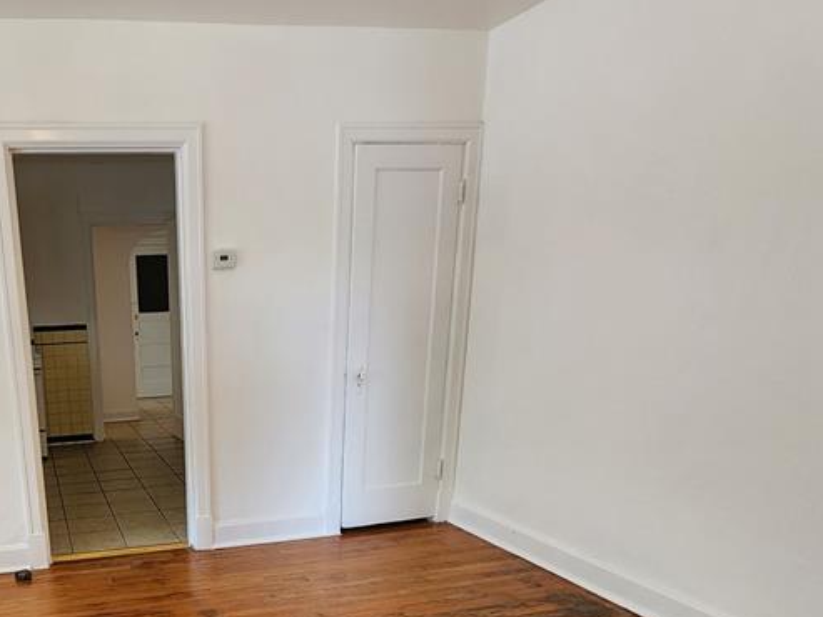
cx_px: 157
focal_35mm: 27
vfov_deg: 47.6
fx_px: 642
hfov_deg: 59.8
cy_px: 520
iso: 250
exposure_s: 1/60
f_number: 2.2
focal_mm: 2.2
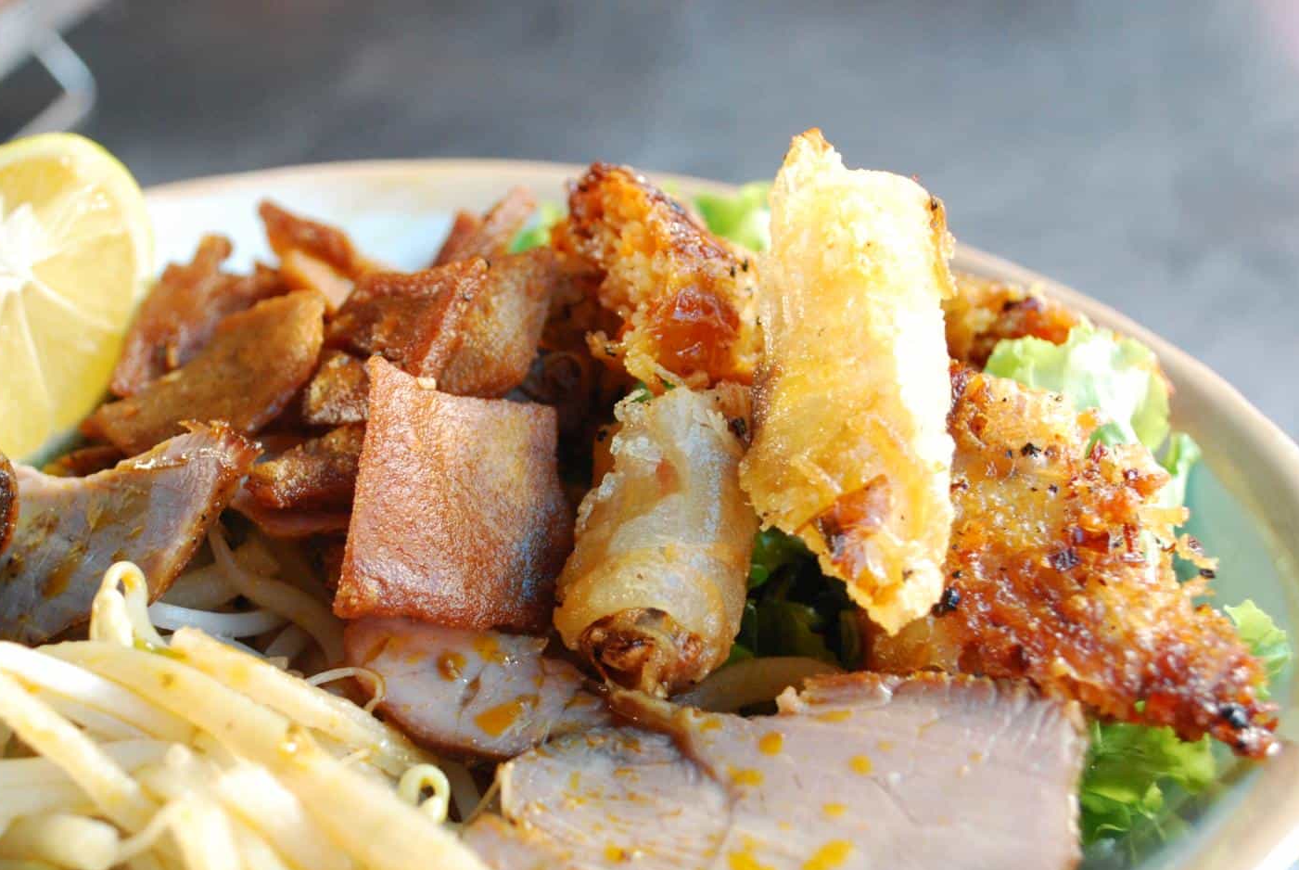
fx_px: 2059
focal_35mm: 57
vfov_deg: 23.8
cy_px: 501
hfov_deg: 34.9
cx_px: 522
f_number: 4.5
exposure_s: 1/20
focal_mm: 26
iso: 800
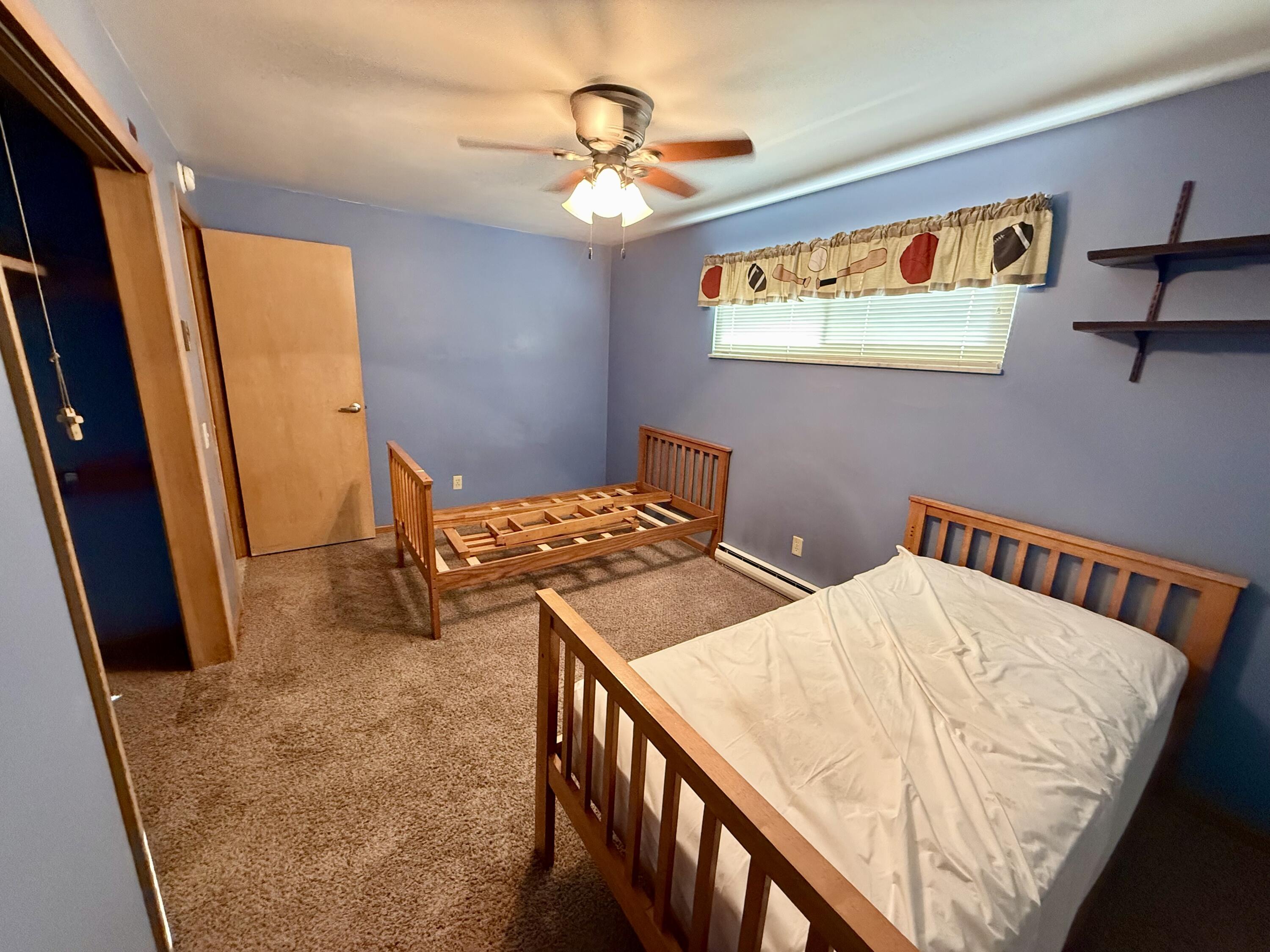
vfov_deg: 85.7
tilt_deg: -14.3
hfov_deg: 102.1
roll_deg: -2.5
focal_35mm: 14
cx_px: 635
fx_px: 514
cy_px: 476
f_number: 2.2
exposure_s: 1/60
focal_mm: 2.22
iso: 640
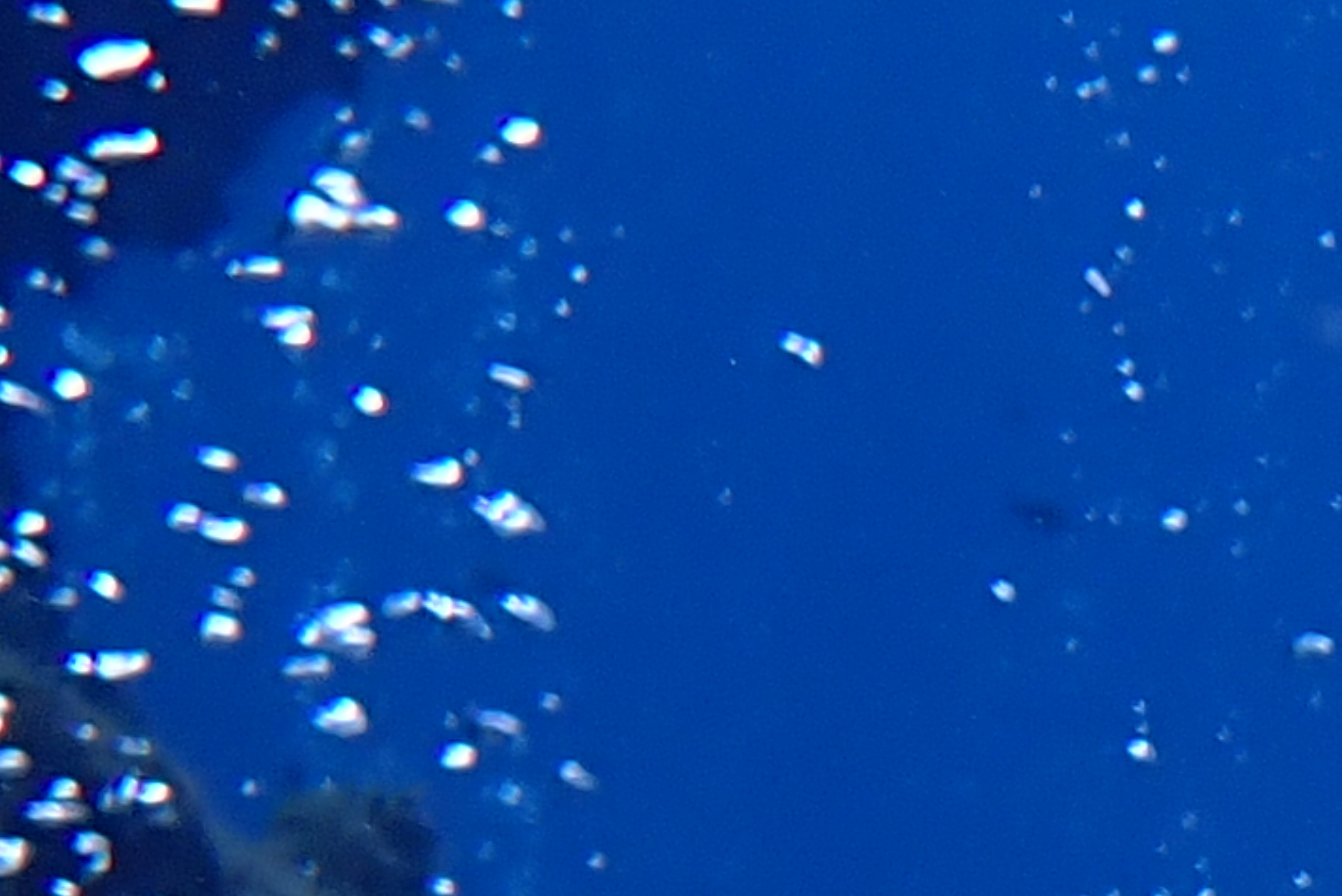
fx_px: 5443
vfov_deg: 9.0
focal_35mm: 146
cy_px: 1558
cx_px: 2473
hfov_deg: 12.7
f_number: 2.8
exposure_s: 1/400
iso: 100
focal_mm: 4.5
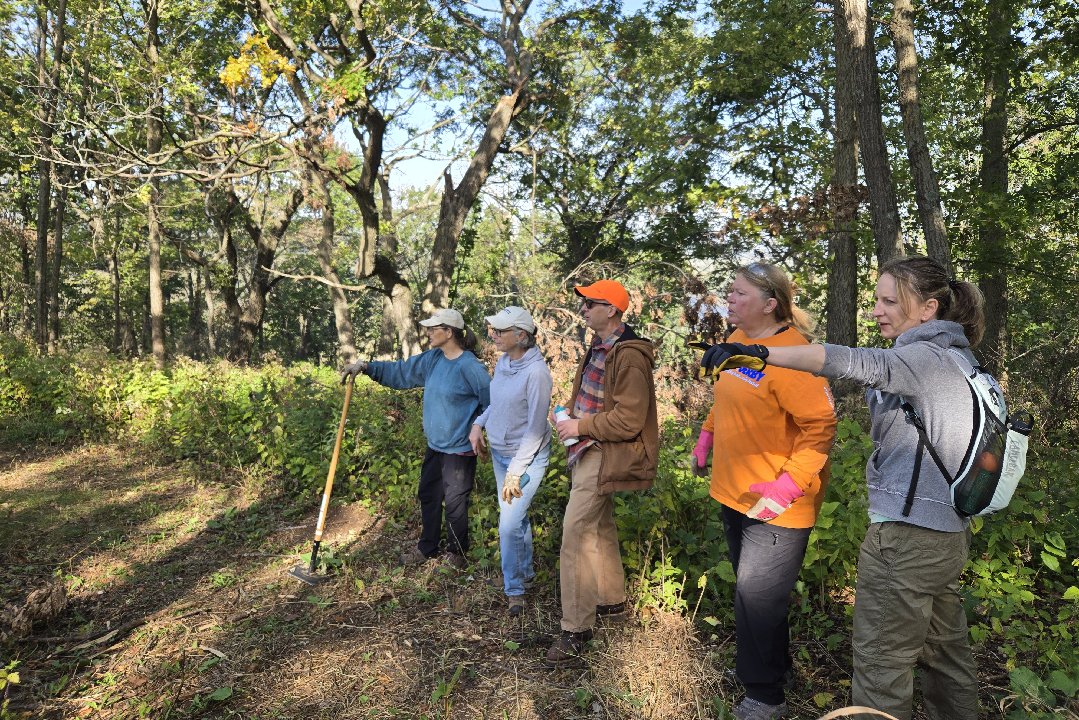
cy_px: 318
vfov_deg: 53.0
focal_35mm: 24
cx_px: 538
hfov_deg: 73.7
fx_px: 719
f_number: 1.8
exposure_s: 1/334
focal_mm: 5.4
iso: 25
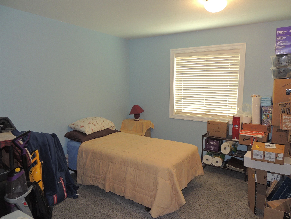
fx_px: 202
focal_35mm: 24
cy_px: 110
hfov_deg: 71.6
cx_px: 146
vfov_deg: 56.8
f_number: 3
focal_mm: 4.3
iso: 280
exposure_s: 1/40
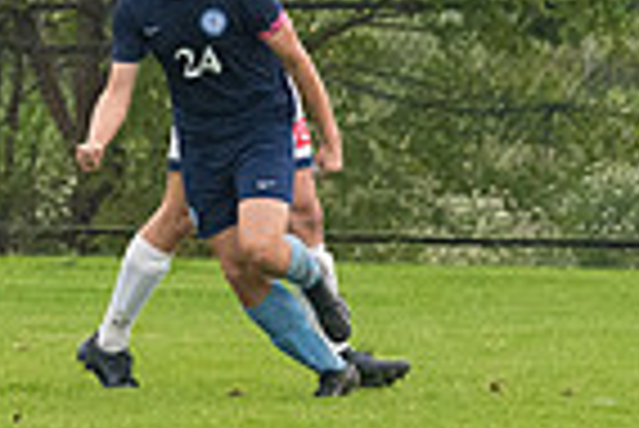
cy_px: 32
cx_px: -418
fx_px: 21162
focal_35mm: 1191
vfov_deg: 1.2
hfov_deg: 1.7
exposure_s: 1/2000
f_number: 4.5
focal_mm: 195
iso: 2500
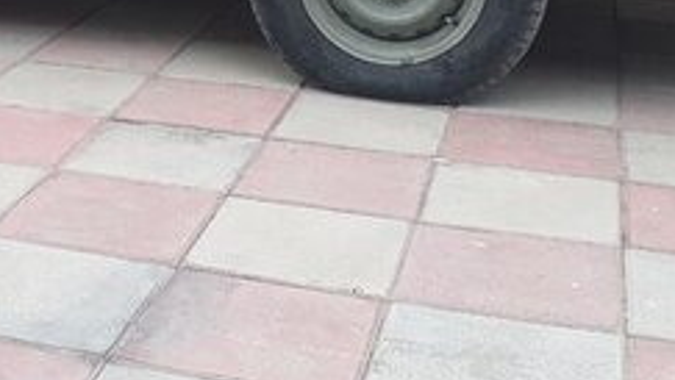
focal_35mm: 80
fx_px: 1433
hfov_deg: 25.8
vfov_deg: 14.6
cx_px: 89
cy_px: -82
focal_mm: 3.6
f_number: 1.9
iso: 40
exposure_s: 1/30
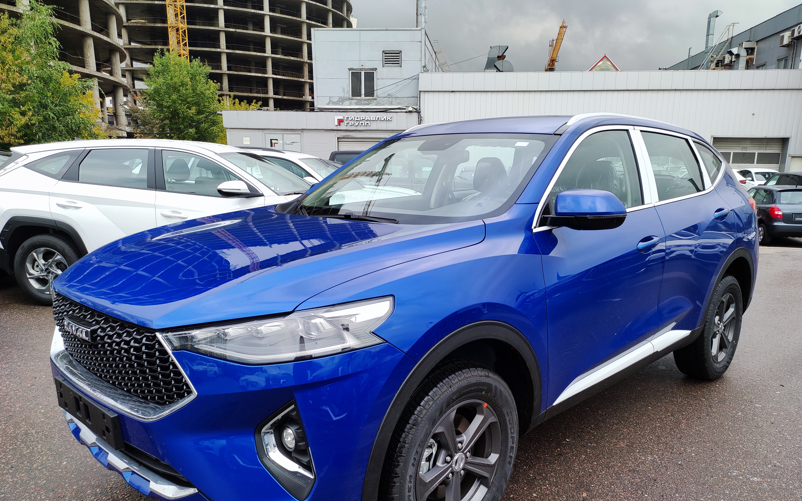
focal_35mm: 19
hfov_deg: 87.9
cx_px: 419
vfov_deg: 61.6
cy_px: 305
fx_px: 415
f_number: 1.79
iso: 57
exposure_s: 1/100
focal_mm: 4.74
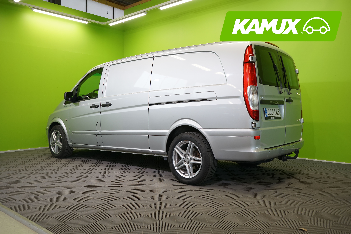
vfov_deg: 43.6
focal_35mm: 30
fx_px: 292
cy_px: 117
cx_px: 176
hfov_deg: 61.9
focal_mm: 30
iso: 500
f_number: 6.3
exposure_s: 1/40
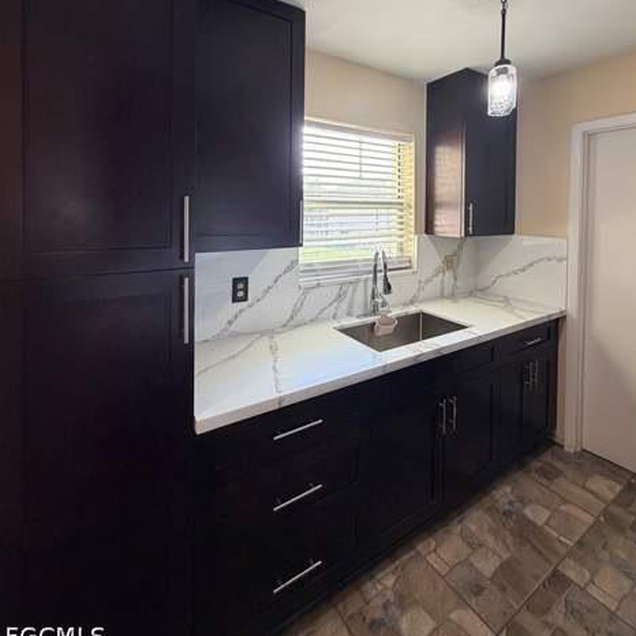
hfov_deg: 84.0
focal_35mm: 17
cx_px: 326
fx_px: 353
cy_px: 220
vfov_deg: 81.5
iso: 200
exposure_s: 1/60
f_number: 2.2
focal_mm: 2.22
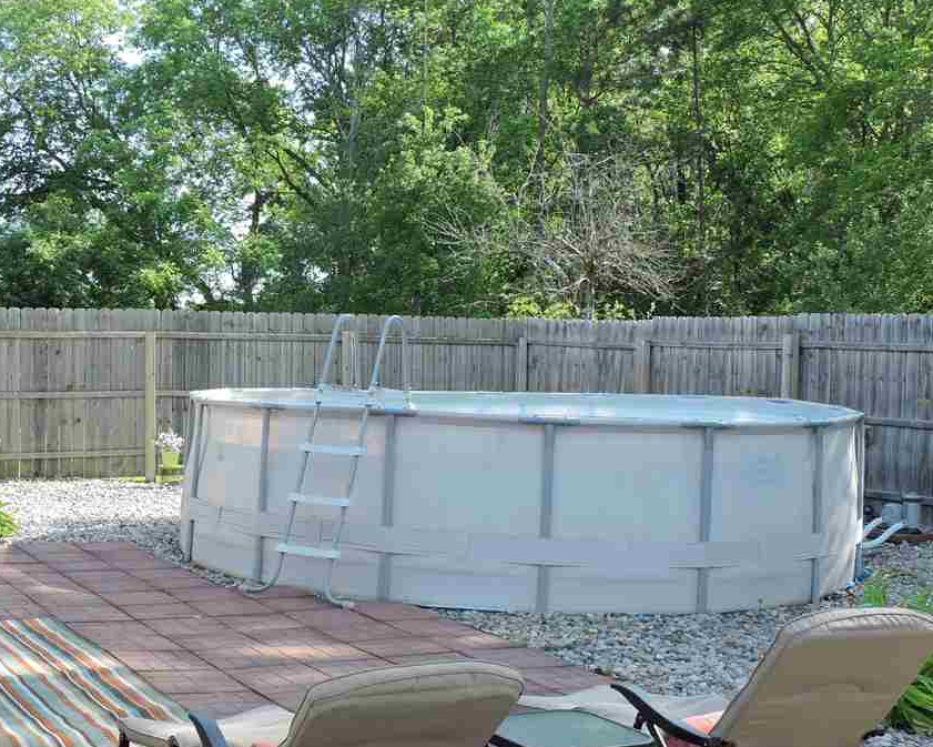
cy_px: 417
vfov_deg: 29.1
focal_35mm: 52
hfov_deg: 35.4
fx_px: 1436
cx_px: 261
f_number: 3.3
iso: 100
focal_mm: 6.2
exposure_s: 1/250
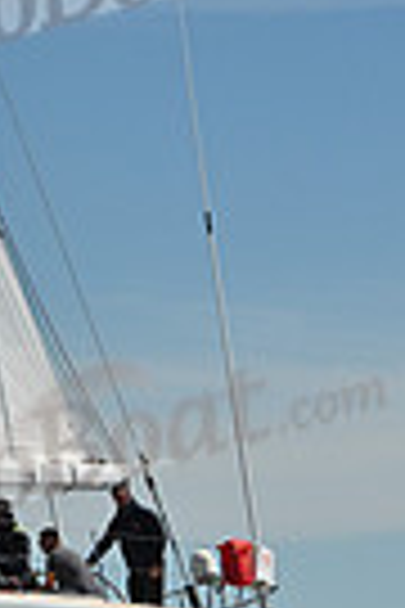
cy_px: 286
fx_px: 5079
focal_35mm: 301
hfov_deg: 4.5
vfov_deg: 6.8
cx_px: -477
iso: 320
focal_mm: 70
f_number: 16
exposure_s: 1/800
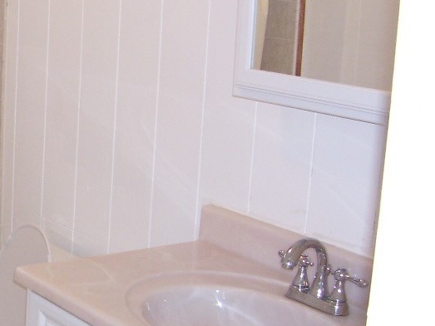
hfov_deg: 23.3
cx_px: -62
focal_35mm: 78
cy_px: 137
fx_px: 980
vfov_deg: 18.9
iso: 125
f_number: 2.7
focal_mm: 5.6
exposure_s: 1/60
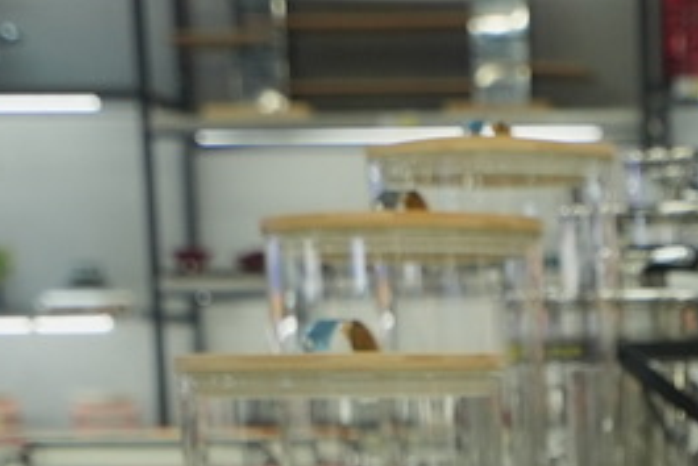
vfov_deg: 9.1
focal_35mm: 143
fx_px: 2774
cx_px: 885
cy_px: 924
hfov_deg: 13.8
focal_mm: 35
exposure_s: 1/100
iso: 1250
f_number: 4
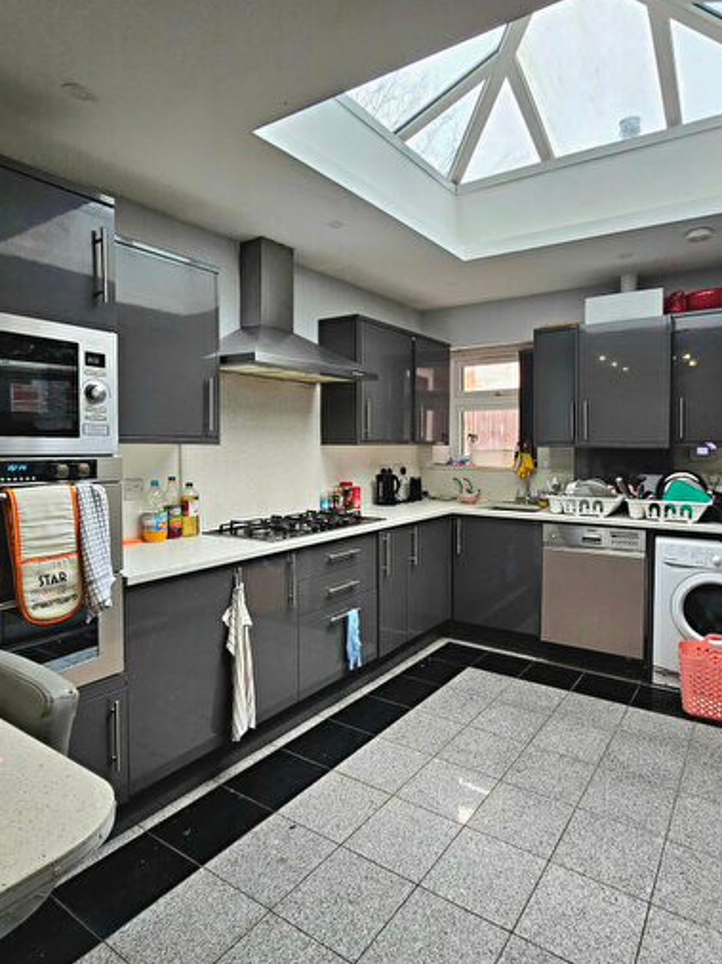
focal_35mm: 18
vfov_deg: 87.8
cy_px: 472
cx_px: 423
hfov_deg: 71.0
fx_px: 501
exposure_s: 1/50
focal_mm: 2.2
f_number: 2.2
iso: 125
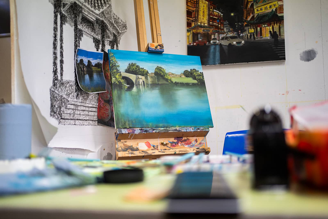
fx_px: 319
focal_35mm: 35
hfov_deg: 54.4
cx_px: 164
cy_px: 110
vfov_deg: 37.9
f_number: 1.8
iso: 500
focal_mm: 35
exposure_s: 1/200
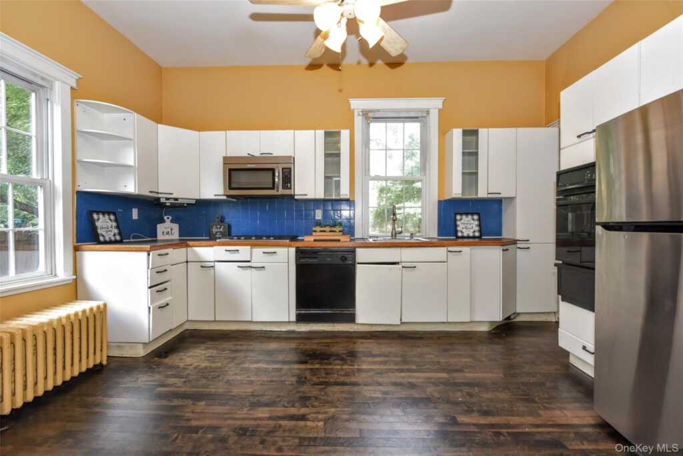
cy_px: 228
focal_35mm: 16
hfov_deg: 96.7
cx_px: 342
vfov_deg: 73.8
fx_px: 304
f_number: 5
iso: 800
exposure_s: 1/100
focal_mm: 16
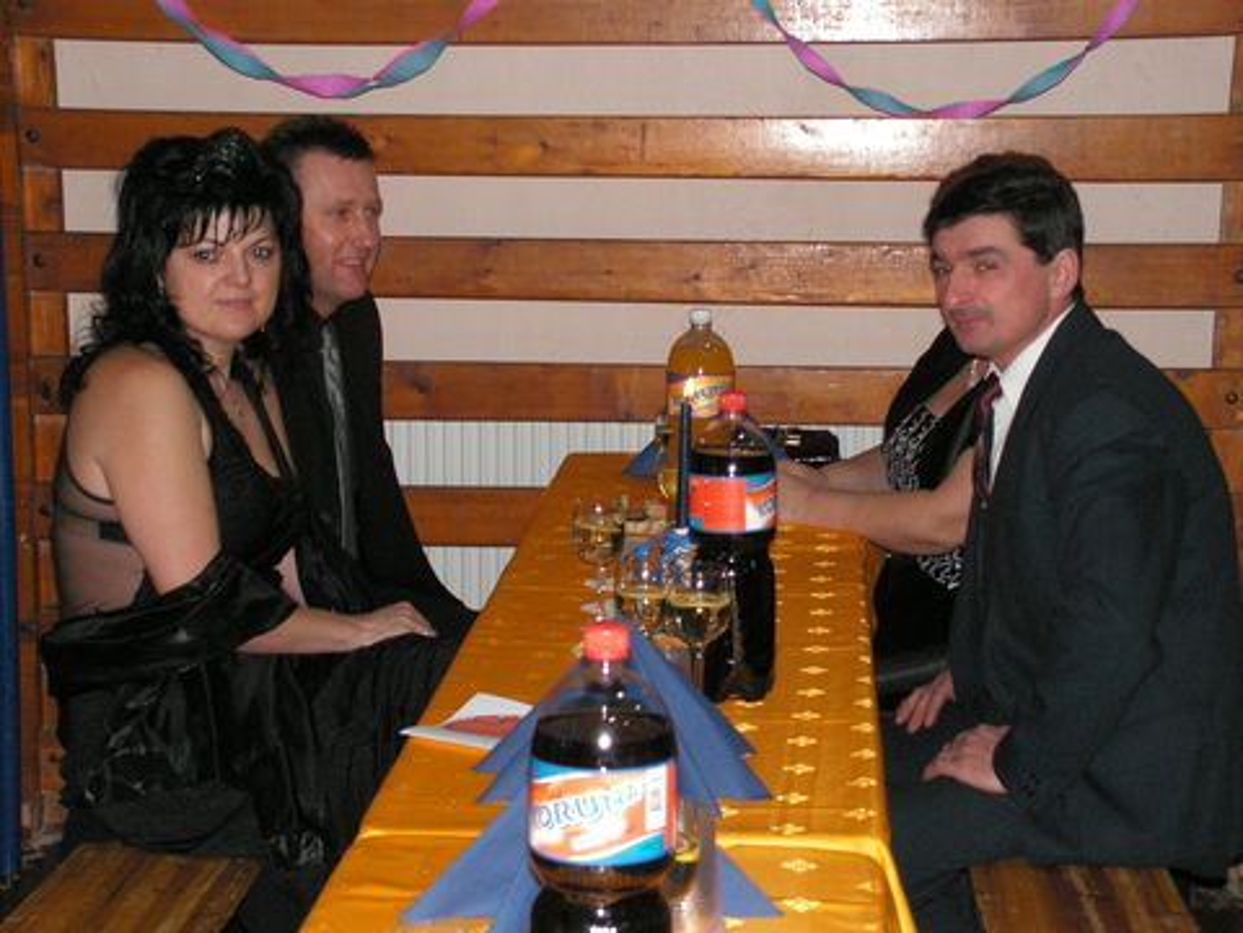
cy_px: 466
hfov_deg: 28.6
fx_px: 2442
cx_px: 622
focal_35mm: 68
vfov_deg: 21.6
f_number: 3.3
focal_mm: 11.4
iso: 160
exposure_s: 1/80
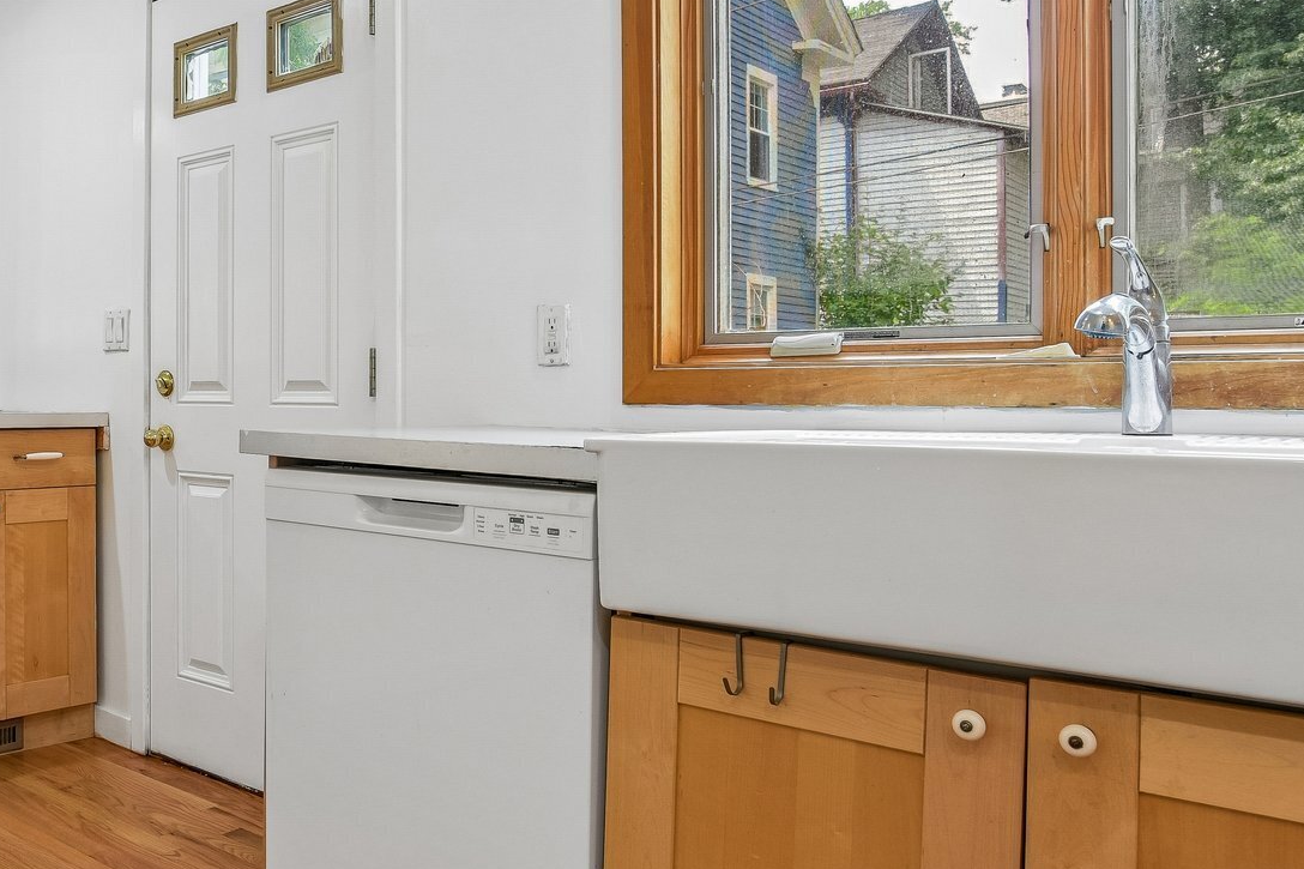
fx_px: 1159
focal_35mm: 32
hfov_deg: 55.0
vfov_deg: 41.0
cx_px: 277
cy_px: 377
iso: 400
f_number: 11
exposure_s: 1/15
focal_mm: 17
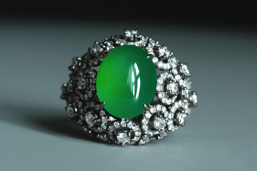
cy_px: 86
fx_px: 257
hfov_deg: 53.1
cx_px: 128
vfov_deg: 36.9
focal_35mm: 36
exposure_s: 1/2.8
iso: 1600
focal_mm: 24.2
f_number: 5
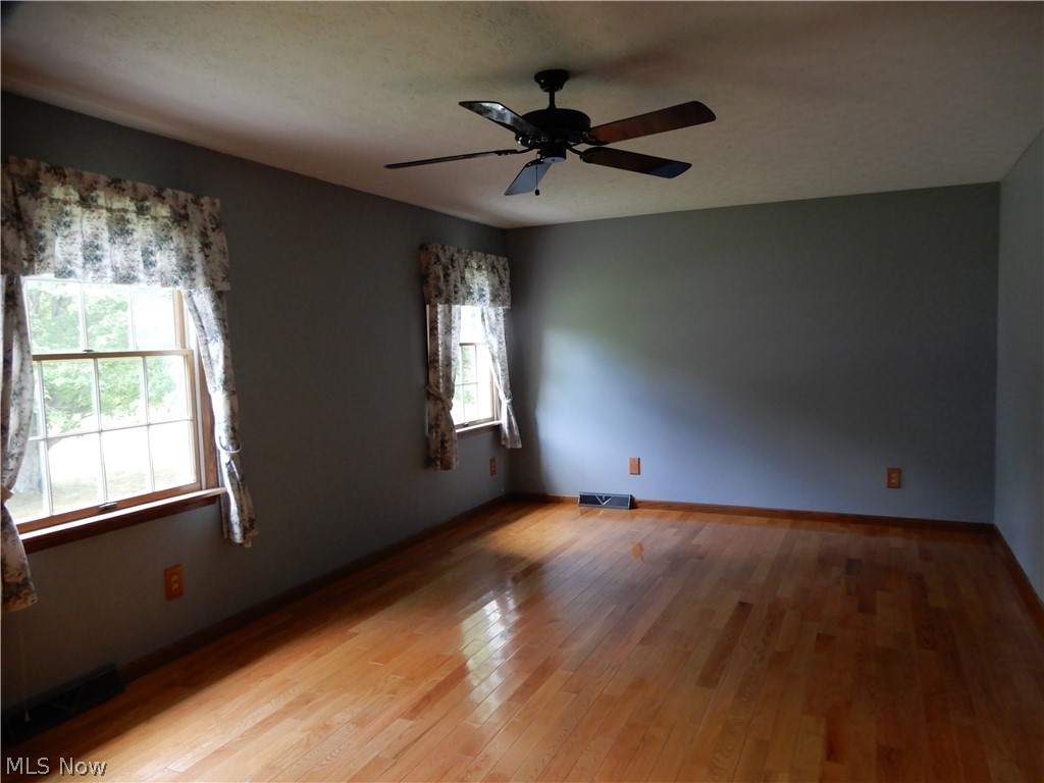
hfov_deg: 71.6
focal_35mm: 24
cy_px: 392
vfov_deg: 56.8
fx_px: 724
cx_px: 522
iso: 320
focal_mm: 4.3
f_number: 3.4
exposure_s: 1/30
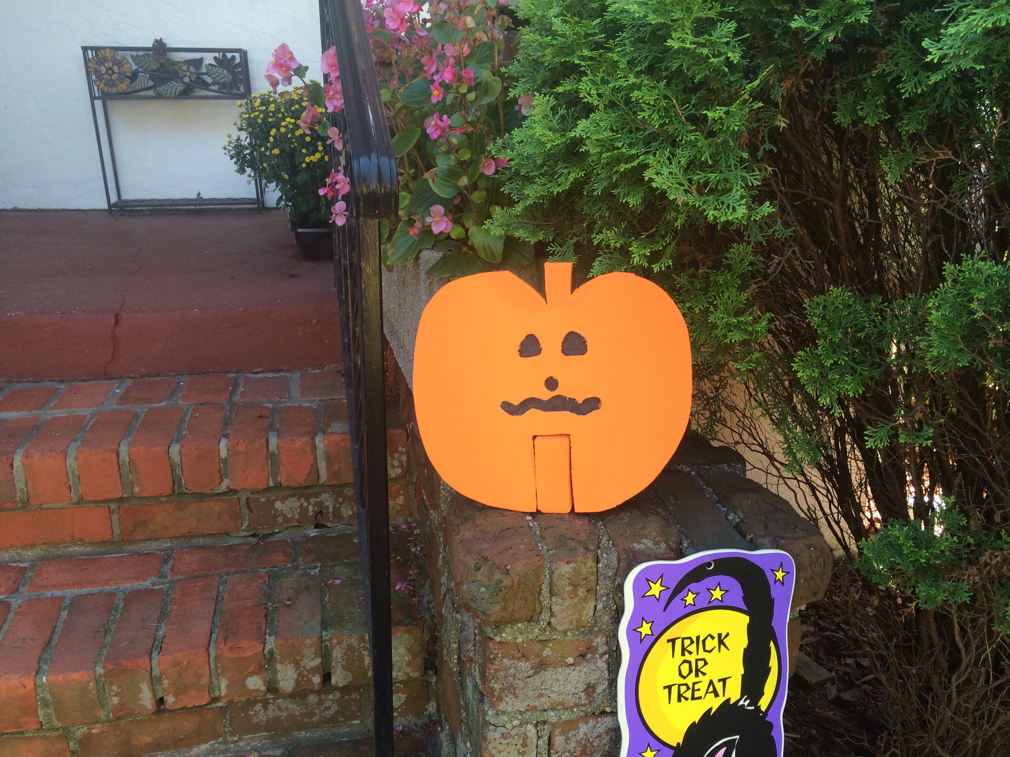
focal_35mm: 29
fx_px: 846
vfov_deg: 48.2
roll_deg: +0.4
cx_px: 505
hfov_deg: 61.7
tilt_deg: -16.1
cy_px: 378
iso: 64
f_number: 2.2
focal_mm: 4.15
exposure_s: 1/120
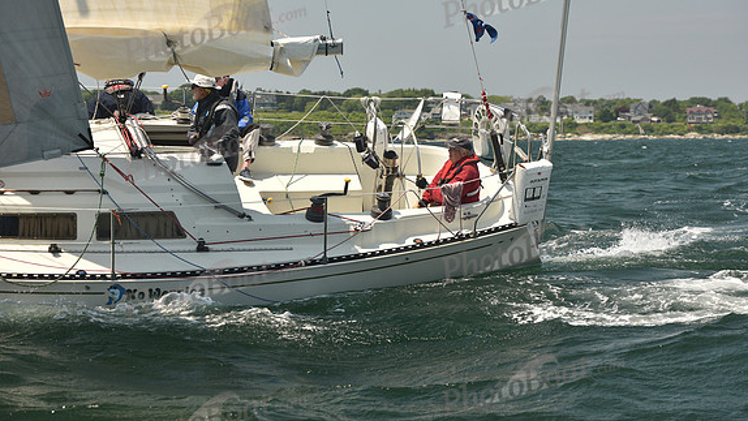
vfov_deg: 13.4
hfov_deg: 23.7
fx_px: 1785
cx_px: 375
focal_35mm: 90
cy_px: 200
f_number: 5.6
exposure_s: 1/640
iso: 250
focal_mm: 85
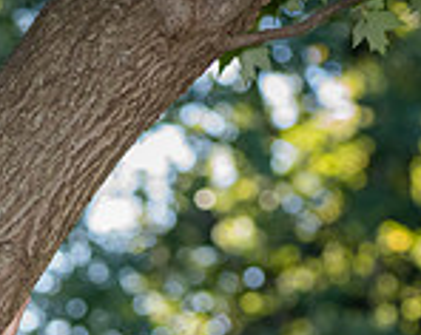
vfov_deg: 4.8
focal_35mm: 320
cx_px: 196
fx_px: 3982
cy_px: 602
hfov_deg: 6.1
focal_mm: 112
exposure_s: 1/250
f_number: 4
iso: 800
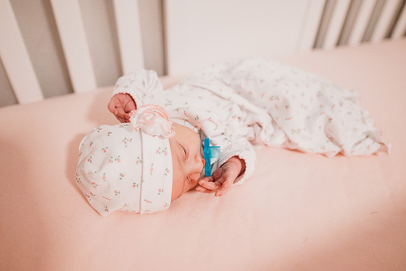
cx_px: 203
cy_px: 136
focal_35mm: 24
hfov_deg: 73.7
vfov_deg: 53.2
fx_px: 271
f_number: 2.2
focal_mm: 24
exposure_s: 1/160
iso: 2000
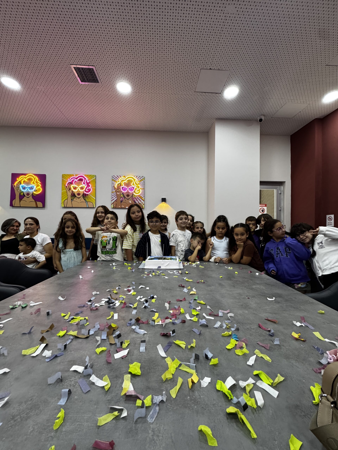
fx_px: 182
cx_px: 169
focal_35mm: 14
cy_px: 225
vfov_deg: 102.1
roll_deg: -0.8
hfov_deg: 85.7
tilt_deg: -0.2
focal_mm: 2.22
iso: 320
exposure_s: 1/100
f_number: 2.2
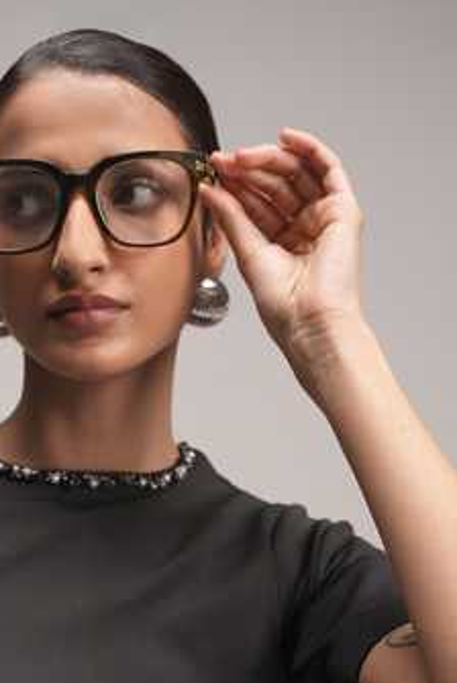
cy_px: 531
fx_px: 1371
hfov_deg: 18.8
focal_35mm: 72
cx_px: 112
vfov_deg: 27.5
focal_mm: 46.1
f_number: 4.5
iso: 800
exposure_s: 1/160
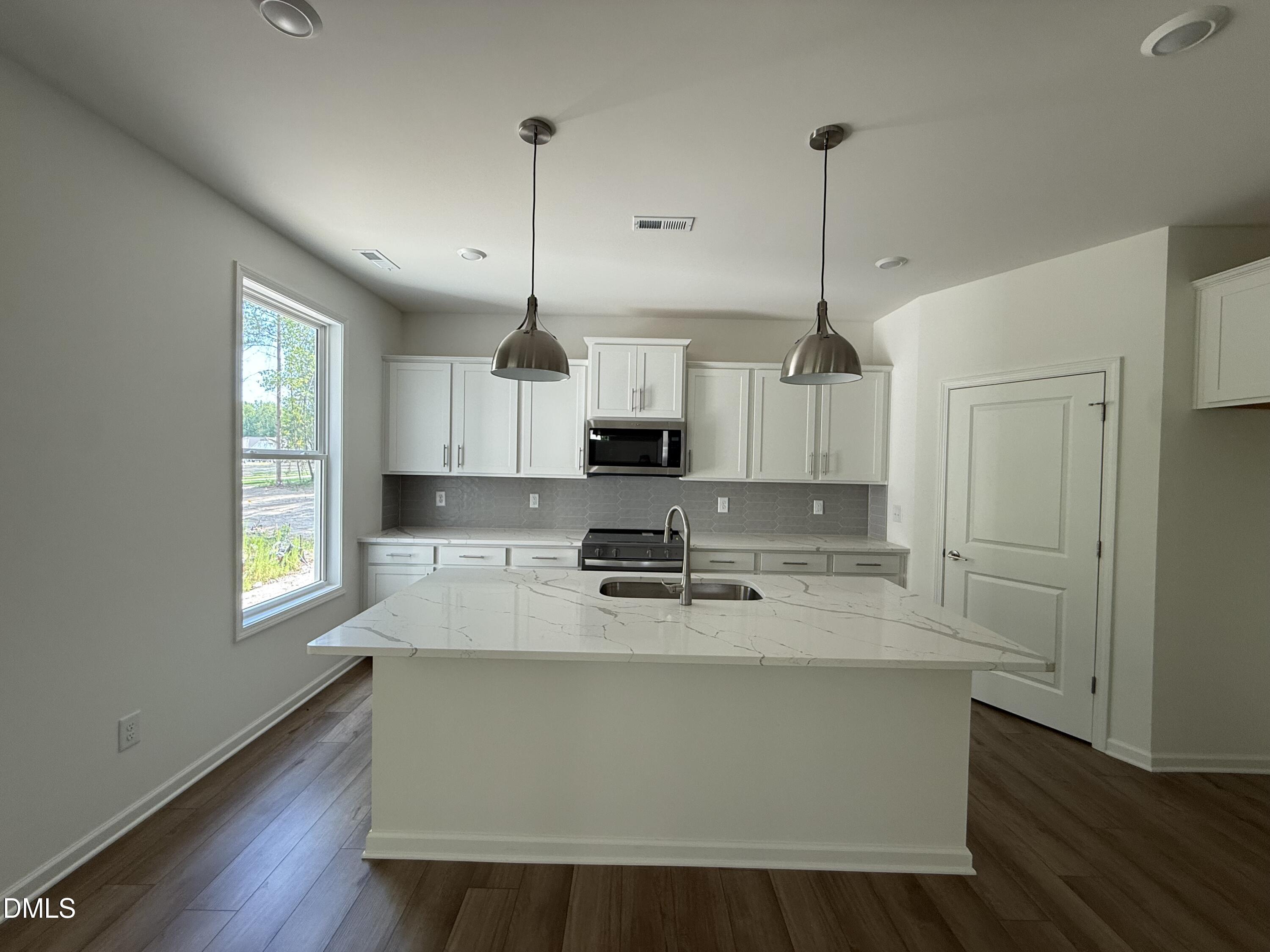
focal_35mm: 14
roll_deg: -1.3
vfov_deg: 85.7
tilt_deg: -0.6
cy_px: 476
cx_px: 635
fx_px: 514
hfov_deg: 102.1
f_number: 2.2
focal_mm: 2.22
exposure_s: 1/99
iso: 100
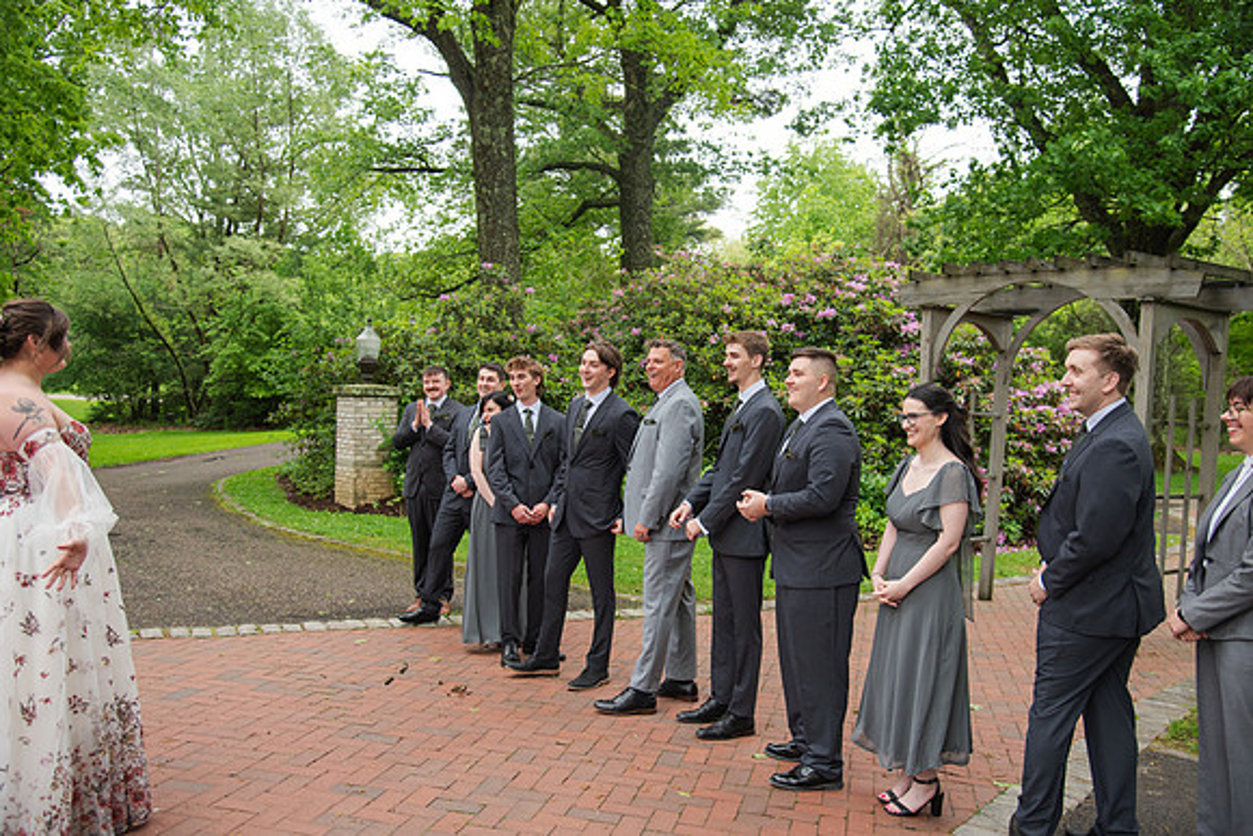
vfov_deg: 40.6
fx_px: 1131
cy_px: 418
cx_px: 626
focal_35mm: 32
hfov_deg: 58.0
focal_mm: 32
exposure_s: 1/400
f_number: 4
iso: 200
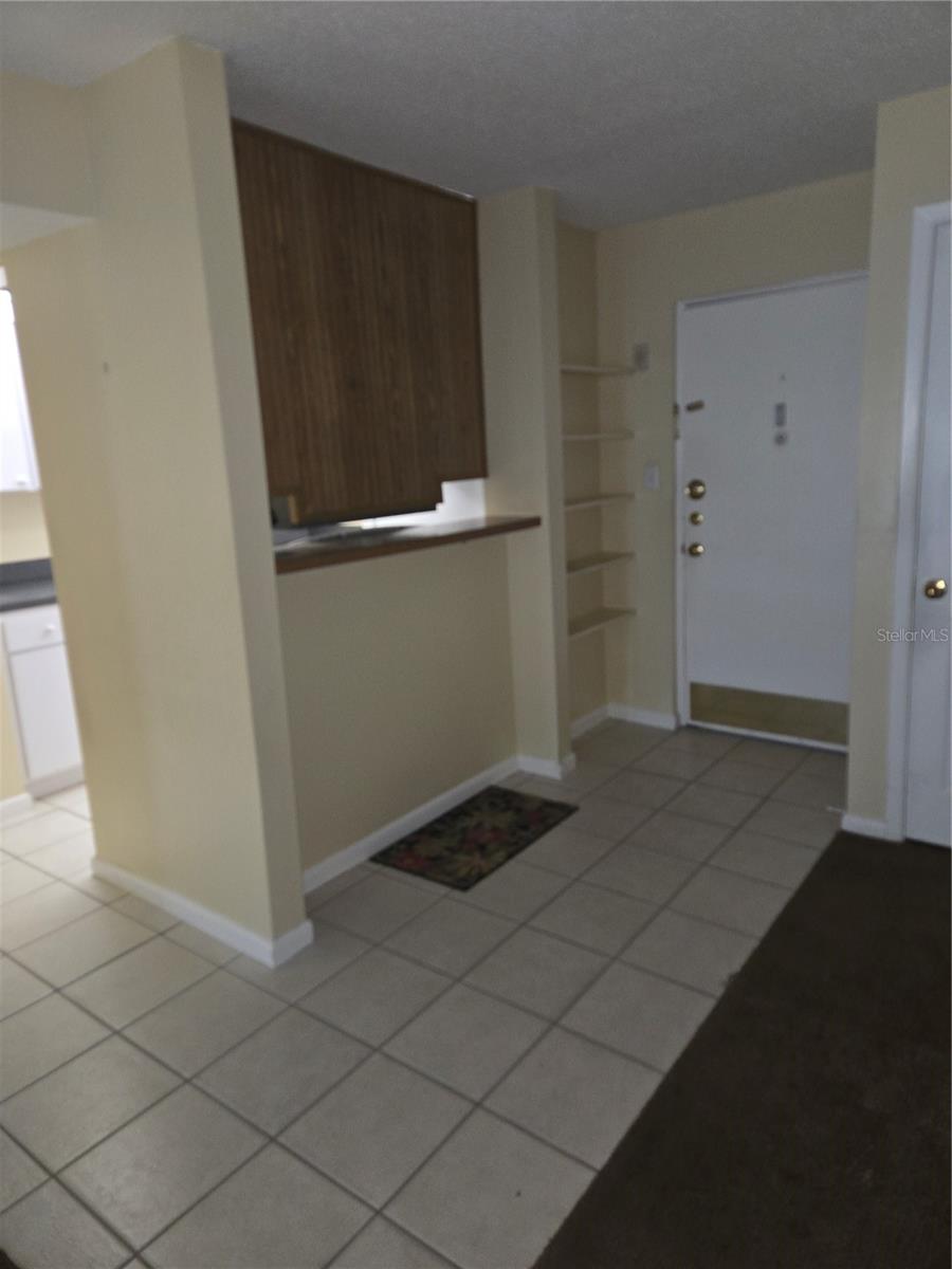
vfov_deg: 73.9
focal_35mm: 23
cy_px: 634
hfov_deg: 58.9
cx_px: 476
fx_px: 843
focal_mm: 5.4
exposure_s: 1/24
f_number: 1.8
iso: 125
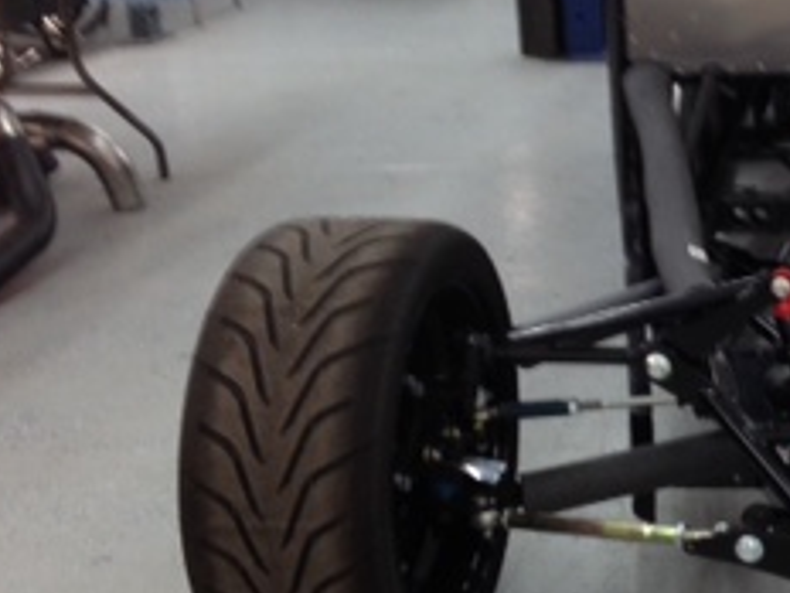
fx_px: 2077
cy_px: 239
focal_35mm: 91
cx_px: 875
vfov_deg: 16.2
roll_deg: +2.6
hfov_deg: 20.5
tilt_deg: -16.7
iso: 50
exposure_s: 1/27
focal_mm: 4.12
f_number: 2.4
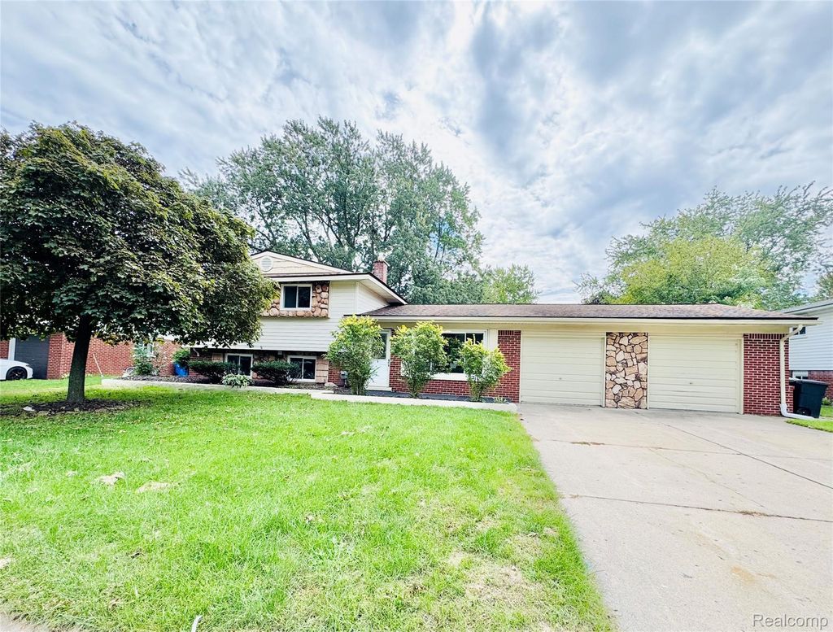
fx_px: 338
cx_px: 416
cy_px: 316
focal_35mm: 14
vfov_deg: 86.1
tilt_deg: +1.8
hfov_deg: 101.8
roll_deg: -2.3
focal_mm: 2.22
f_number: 2.2
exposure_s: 1/675
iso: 40
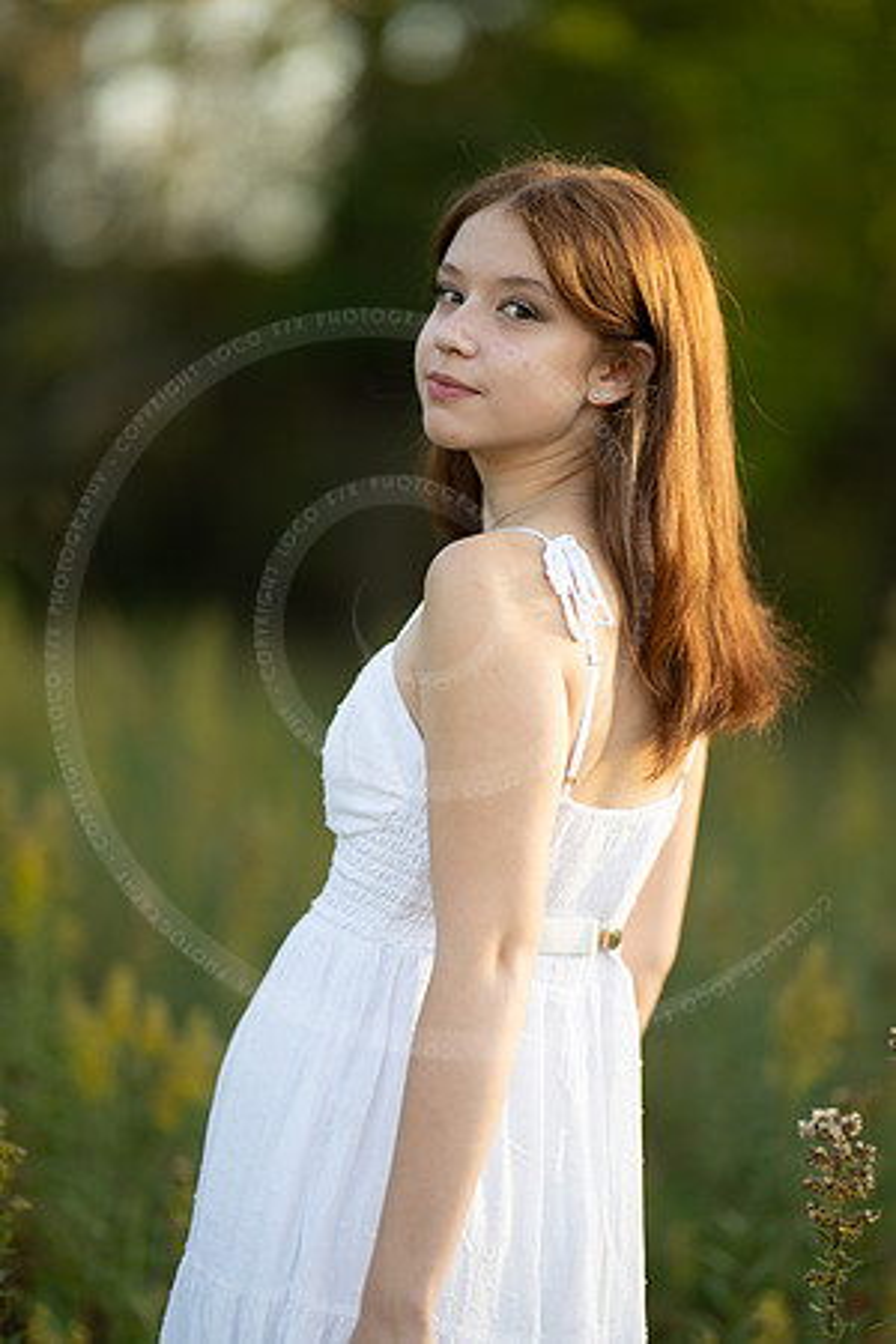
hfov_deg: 16.1
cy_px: 672
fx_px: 3173
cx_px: 448
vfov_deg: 23.9
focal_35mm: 85
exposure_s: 1/1600
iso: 160
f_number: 1.2
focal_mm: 85
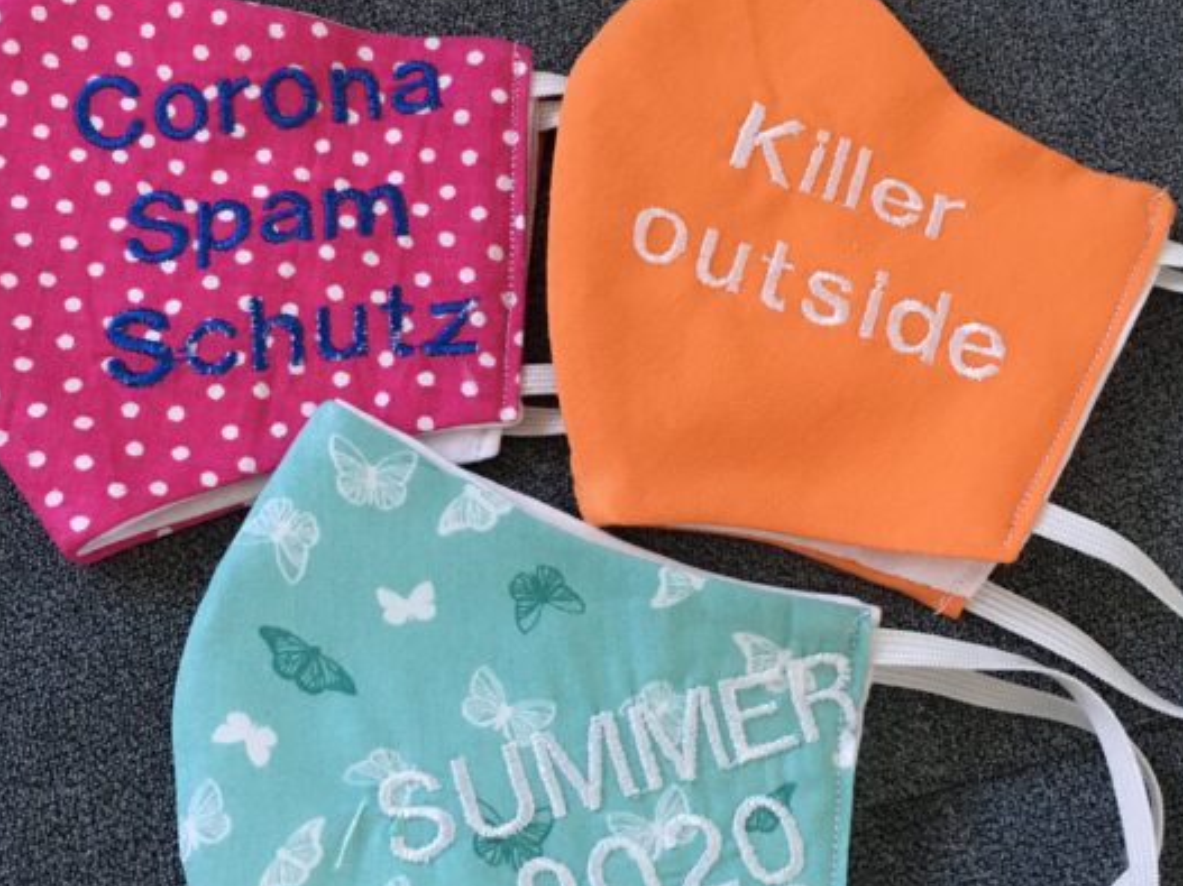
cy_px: 458
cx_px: 523
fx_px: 1128
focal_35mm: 33
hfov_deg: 55.2
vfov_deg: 42.9
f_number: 2.2
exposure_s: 1/33
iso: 200
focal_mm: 4.15
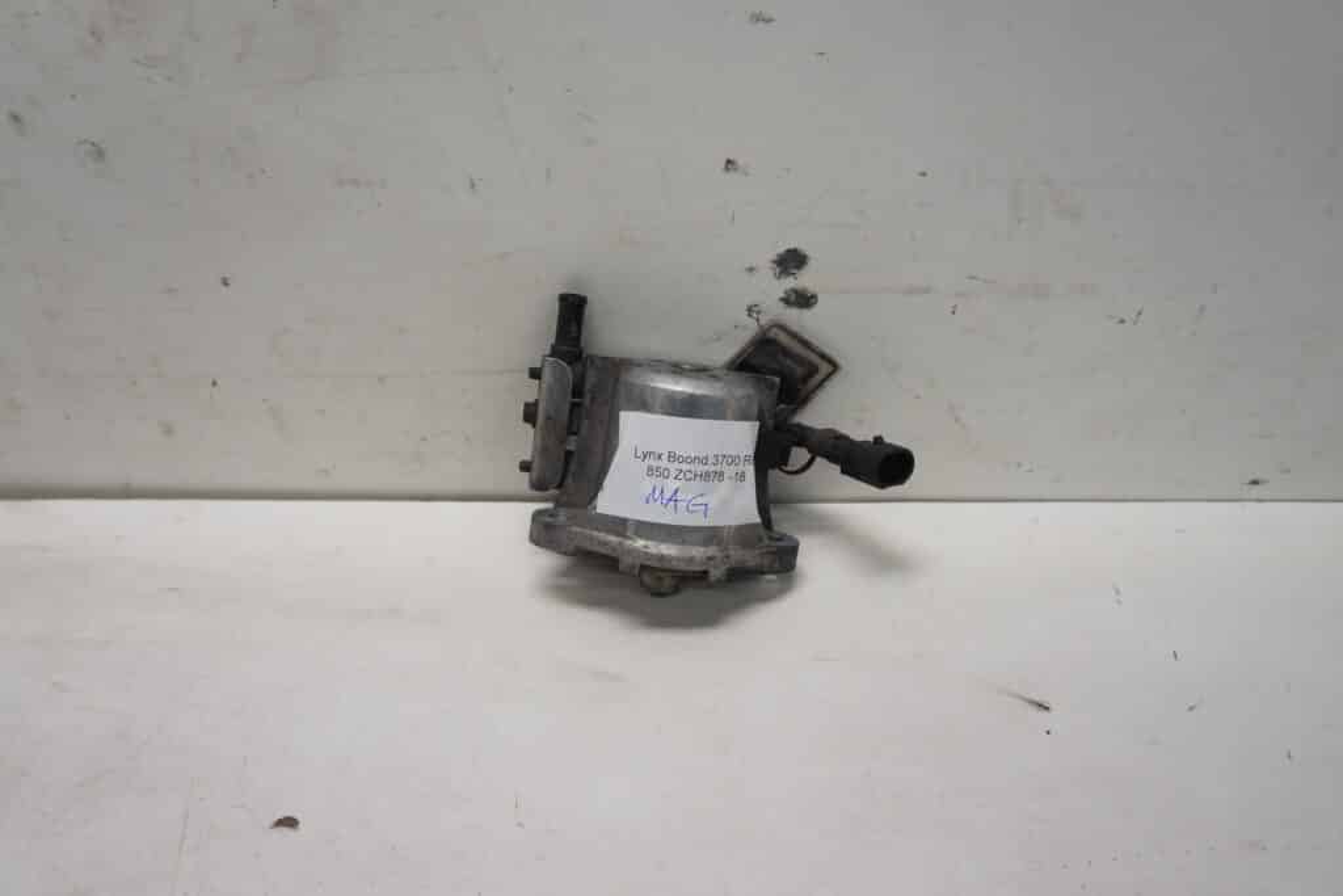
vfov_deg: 45.7
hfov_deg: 64.5
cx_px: 672
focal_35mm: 28
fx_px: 1063
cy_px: 448
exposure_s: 1/60
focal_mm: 19
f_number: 3.5
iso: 100
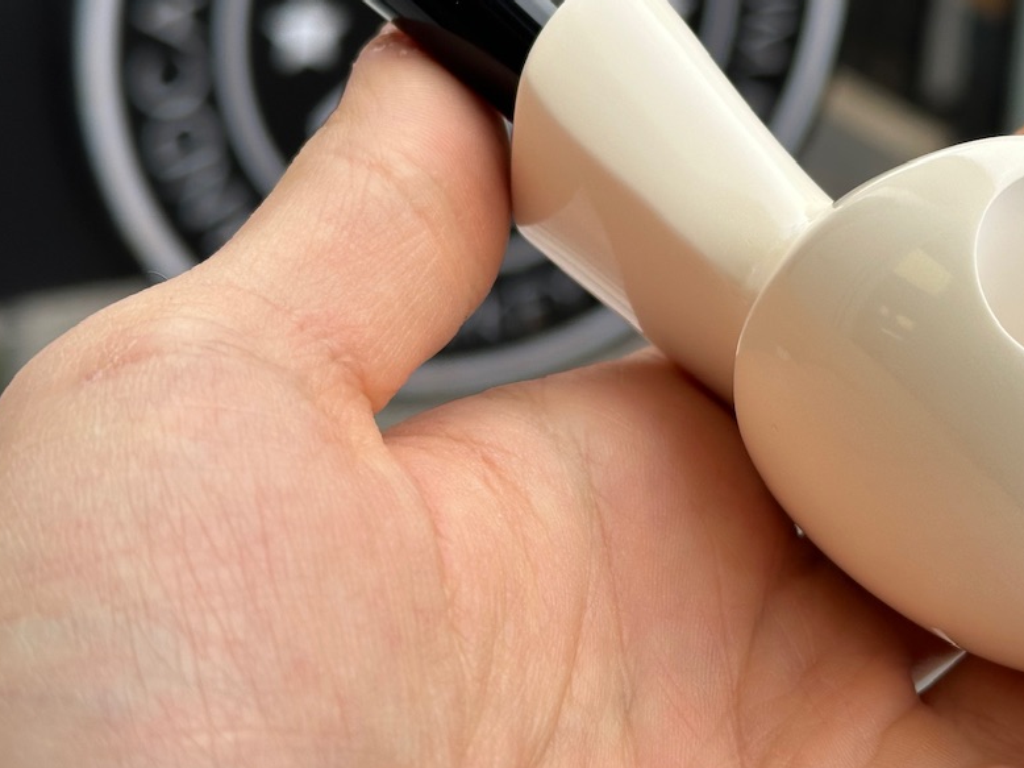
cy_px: 211
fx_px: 2336
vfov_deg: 18.6
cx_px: 749
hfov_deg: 24.5
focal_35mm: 79
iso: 64
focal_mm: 6.86
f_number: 1.78
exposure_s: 1/619
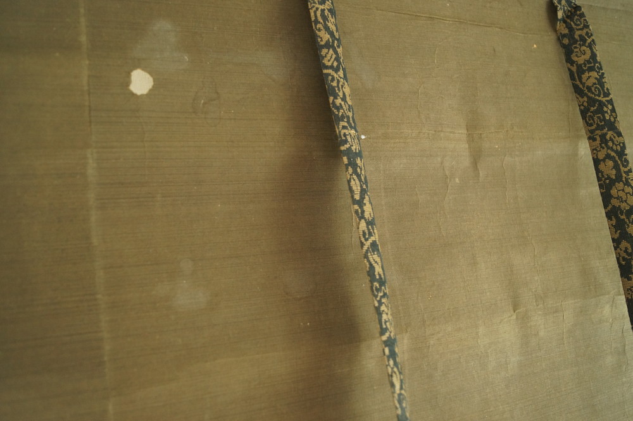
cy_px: 210
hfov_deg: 61.9
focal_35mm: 30
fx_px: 527
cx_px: 316
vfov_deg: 43.6
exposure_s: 1/60
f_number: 4
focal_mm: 20
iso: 1000
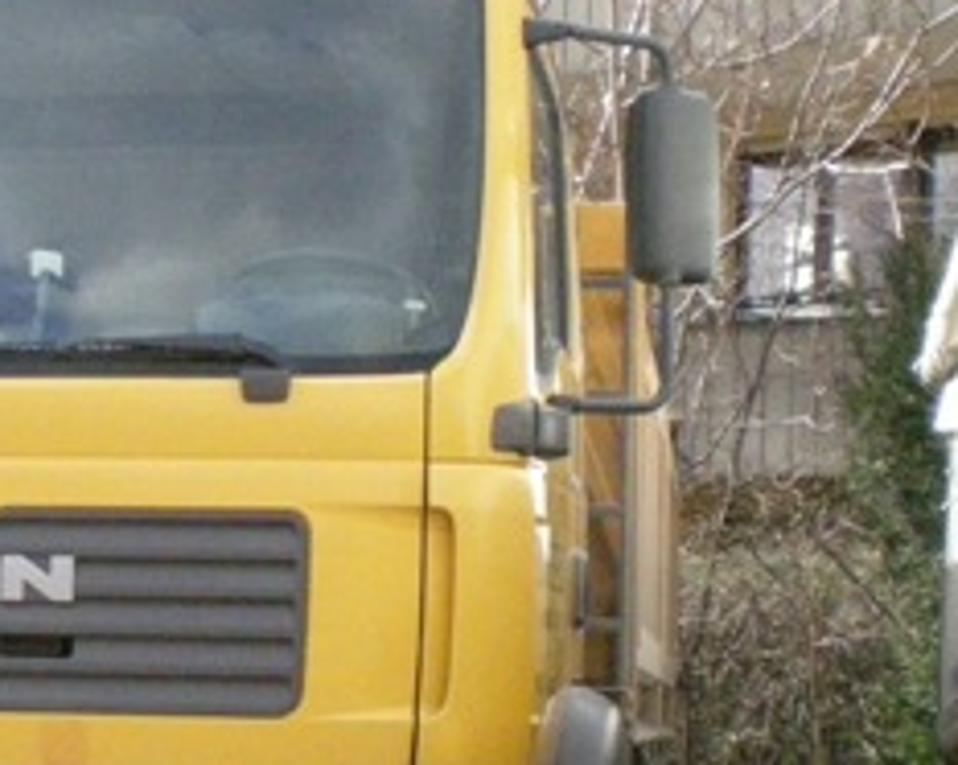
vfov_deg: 15.1
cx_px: 49
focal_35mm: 102
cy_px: 469
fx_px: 2890
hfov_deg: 18.4
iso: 800
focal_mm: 6.3
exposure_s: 1/1000
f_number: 4.6
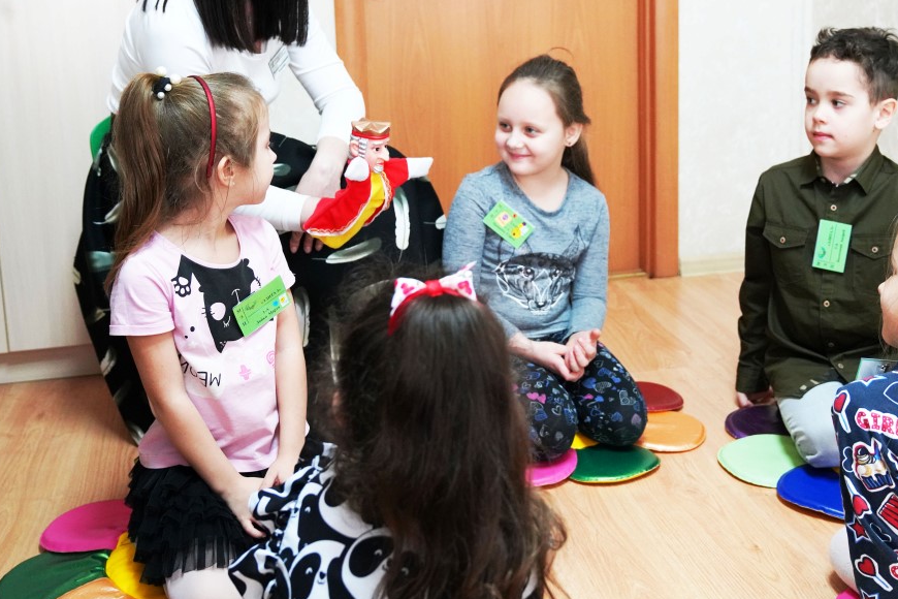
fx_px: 1122
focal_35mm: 45
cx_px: 550
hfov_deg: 43.3
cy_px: 207
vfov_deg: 29.7
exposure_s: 1/160
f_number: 4
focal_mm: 34
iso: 4000
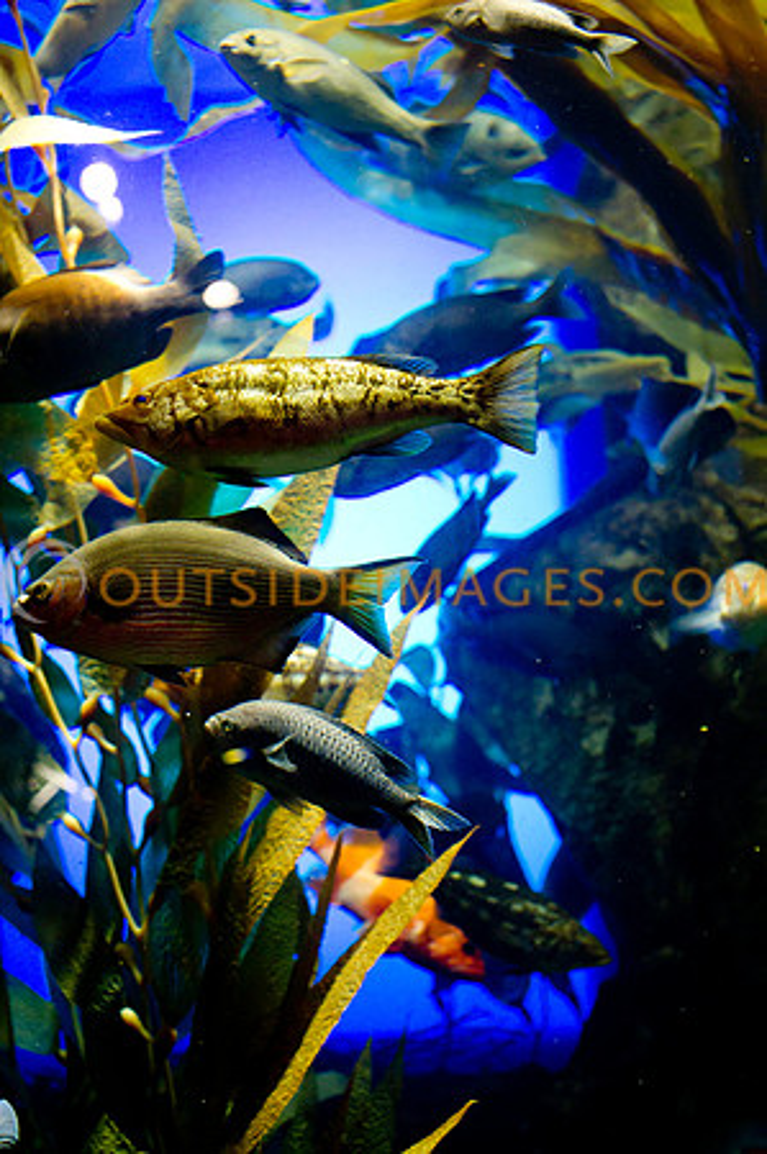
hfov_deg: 26.9
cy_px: 577
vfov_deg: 39.6
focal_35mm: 50
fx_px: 1601
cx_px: 384
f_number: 4
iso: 2000
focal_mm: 50
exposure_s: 1/250
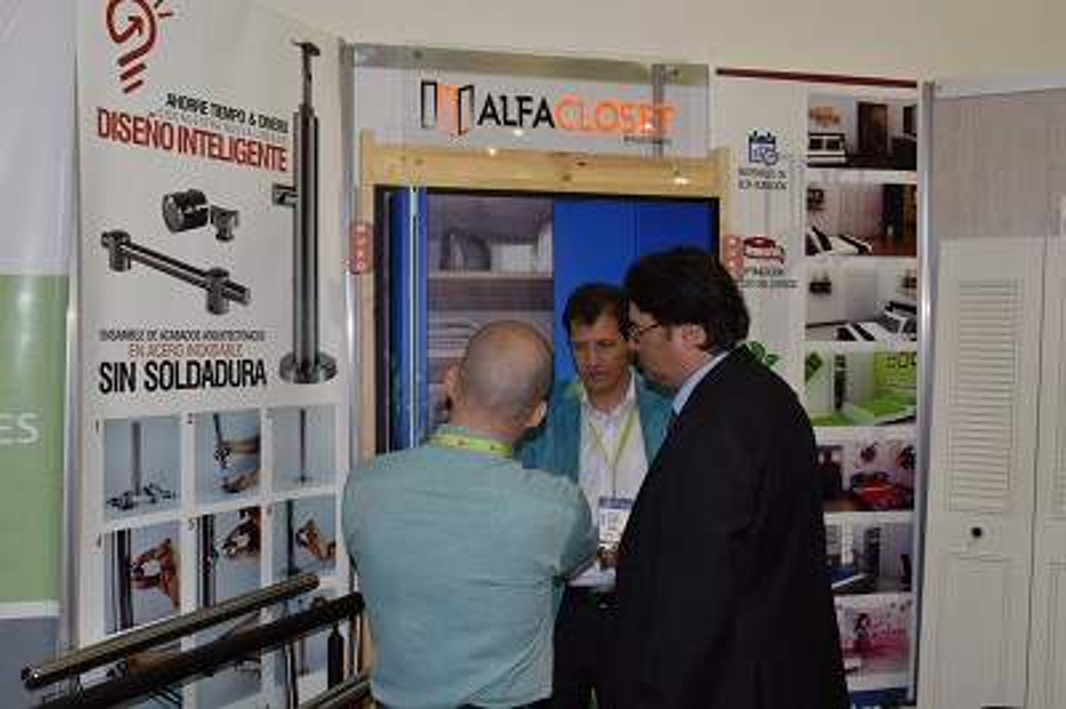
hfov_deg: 53.2
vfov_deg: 36.8
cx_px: 533
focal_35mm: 36
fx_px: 1065
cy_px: 354
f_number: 22
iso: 640
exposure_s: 1/15
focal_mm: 24
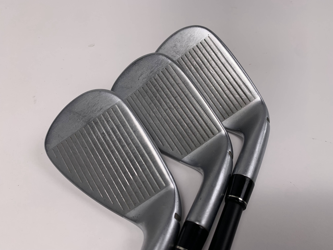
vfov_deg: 53.1
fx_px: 250
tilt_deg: -54.0
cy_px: 125
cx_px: 166
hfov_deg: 67.3
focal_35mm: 26
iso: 25
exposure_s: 1/419
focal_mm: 4.25
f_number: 1.8
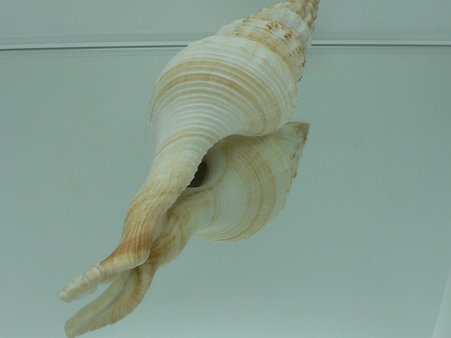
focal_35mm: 46
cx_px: 218
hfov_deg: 41.2
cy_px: 135
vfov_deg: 31.4
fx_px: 599
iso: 80
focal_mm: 4.6
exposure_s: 1/60
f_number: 2.8
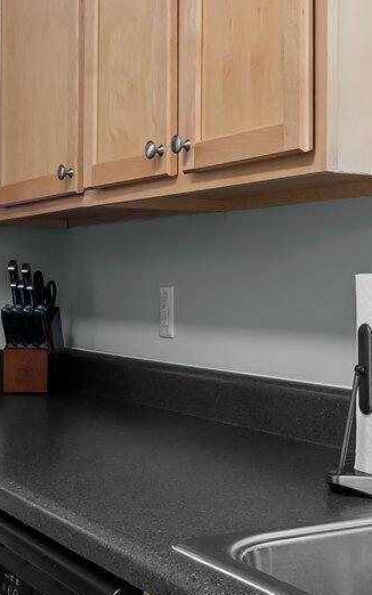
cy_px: 301
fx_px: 1039
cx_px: 288
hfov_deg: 20.1
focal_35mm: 64
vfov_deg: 32.0
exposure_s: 1/2
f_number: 8
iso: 400
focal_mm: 16
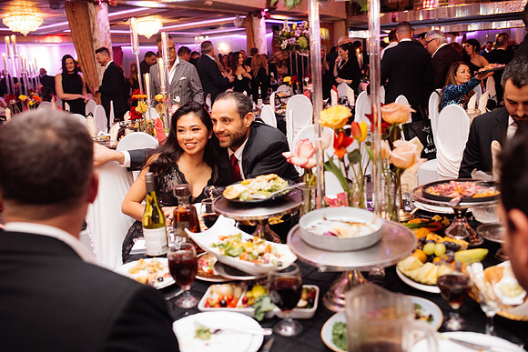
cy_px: 176
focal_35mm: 35
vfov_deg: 37.9
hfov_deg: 54.4
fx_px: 513
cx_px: 264
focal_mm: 35
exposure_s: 1/200
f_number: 2.8
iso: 2500
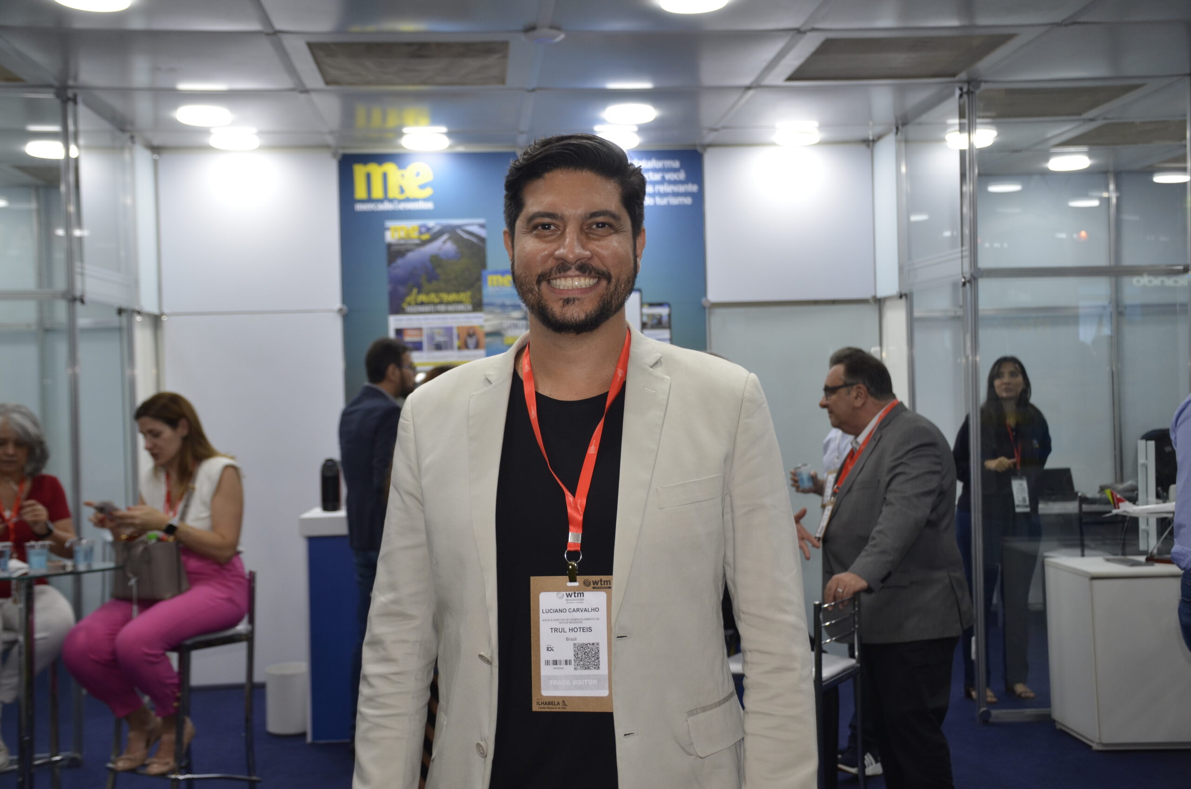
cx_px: 596
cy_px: 394
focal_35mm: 45
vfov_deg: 29.7
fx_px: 1486
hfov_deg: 43.7
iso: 360
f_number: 4
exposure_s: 1/125
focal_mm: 30
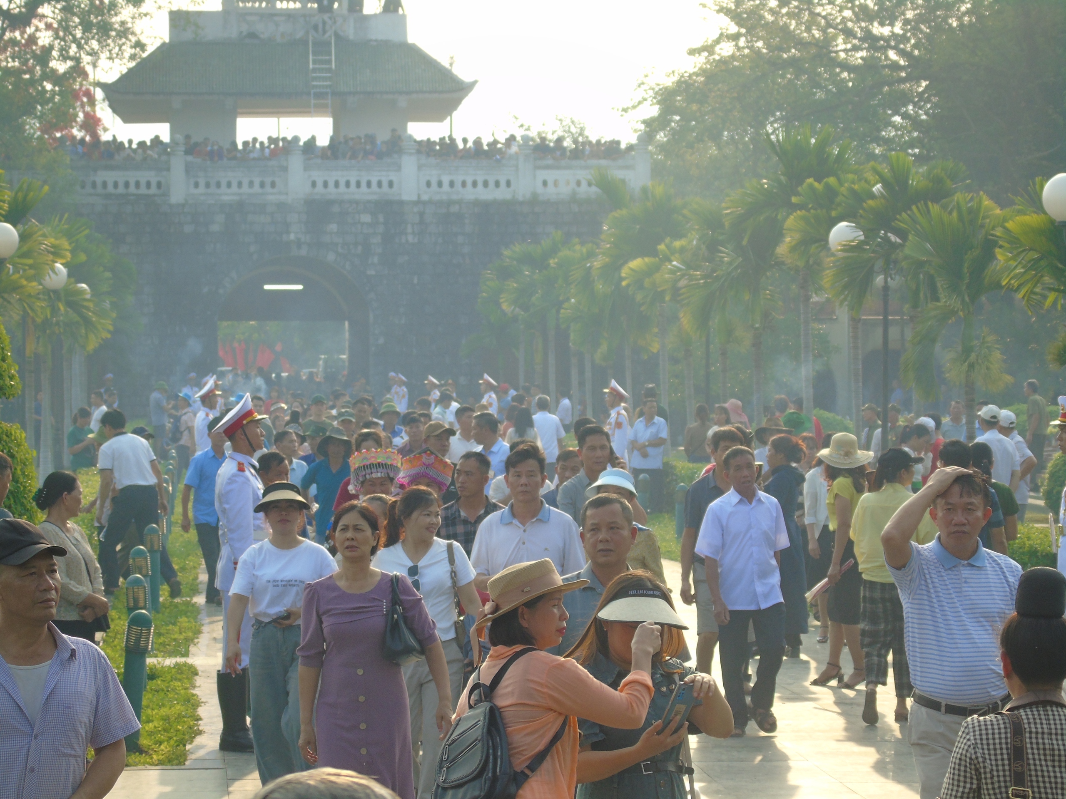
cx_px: 533
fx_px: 4373
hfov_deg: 13.9
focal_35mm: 142
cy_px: 400
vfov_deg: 10.4
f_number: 4.7
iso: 100
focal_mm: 25
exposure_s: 1/125
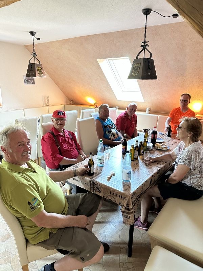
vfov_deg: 71.6
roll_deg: -0.1
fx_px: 188
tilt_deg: -18.7
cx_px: 102
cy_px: 136
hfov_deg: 56.8
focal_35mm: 24
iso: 320
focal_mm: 6.86
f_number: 1.78
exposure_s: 1/50
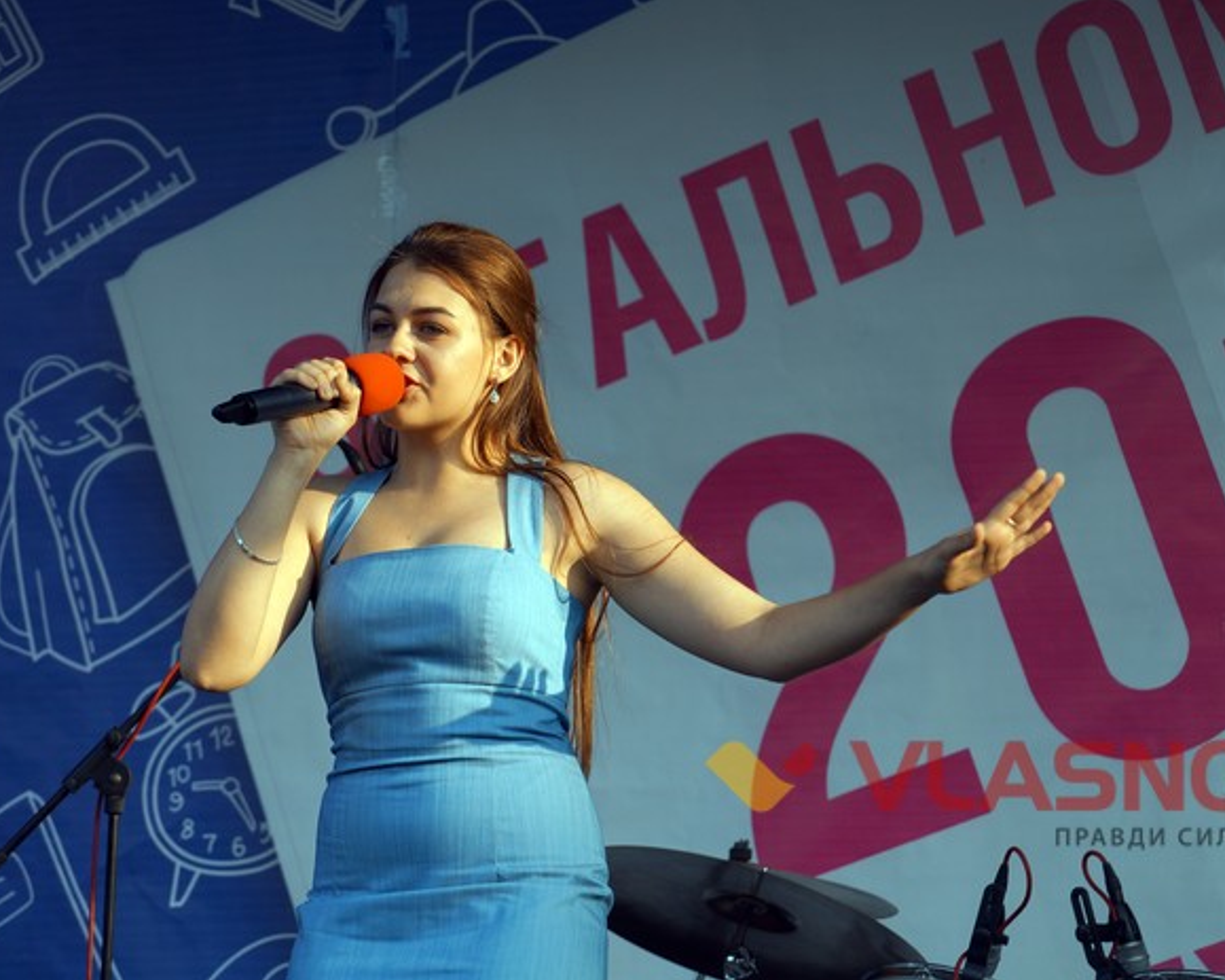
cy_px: 490
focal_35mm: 145
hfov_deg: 13.3
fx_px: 5240
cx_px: 578
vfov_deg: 10.7
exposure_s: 1/160
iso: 100
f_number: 5.6
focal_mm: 85
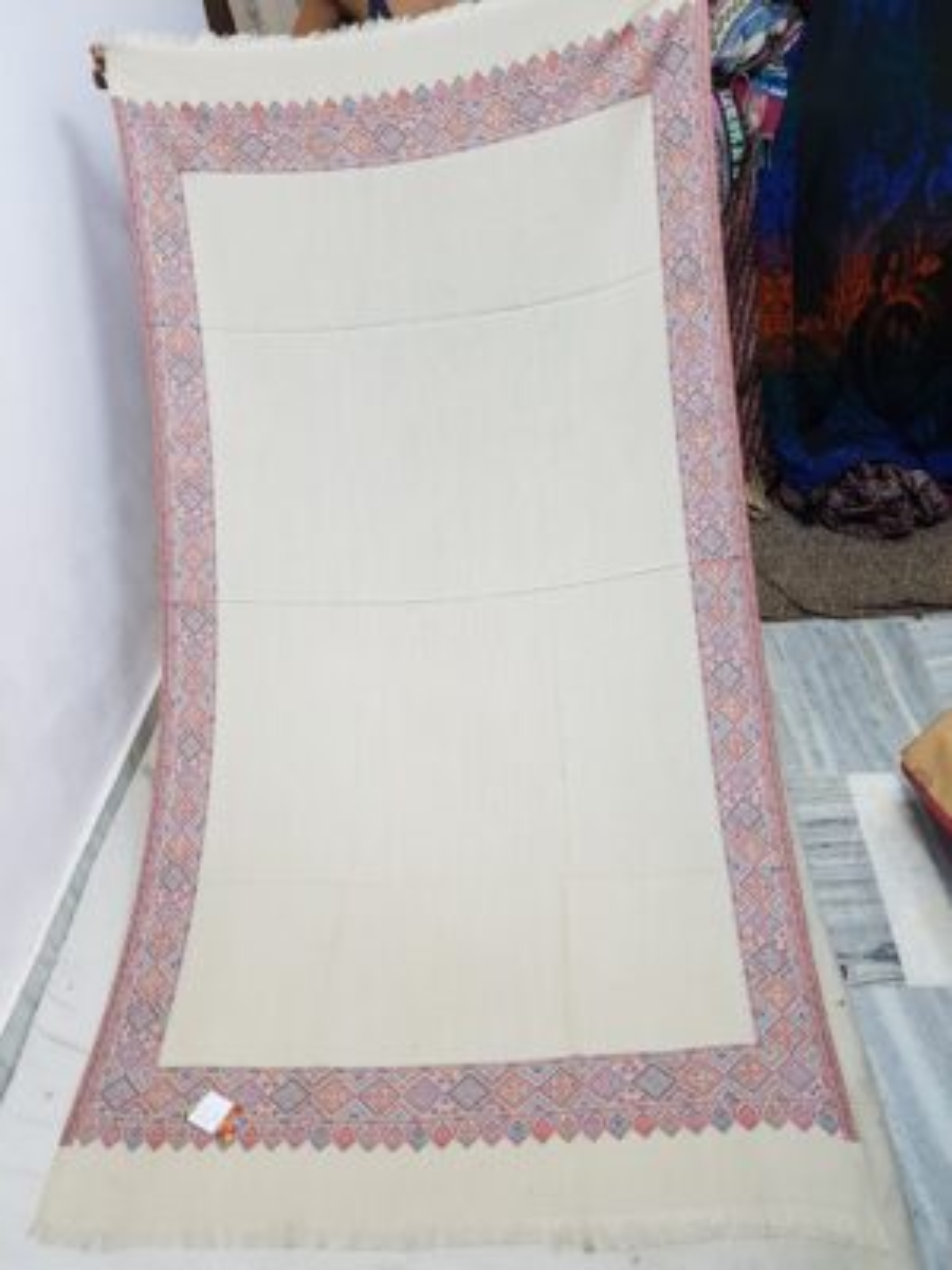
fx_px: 953
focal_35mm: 26
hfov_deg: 53.1
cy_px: 635
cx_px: 476
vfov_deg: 67.3
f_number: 1.7
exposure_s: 1/25
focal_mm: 4.2
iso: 160
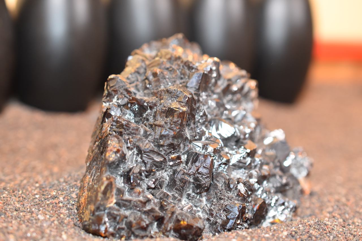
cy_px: 120
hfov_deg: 33.4
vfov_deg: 22.6
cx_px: 181
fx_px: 603
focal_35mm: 60
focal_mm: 40
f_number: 4
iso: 800
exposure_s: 1/60
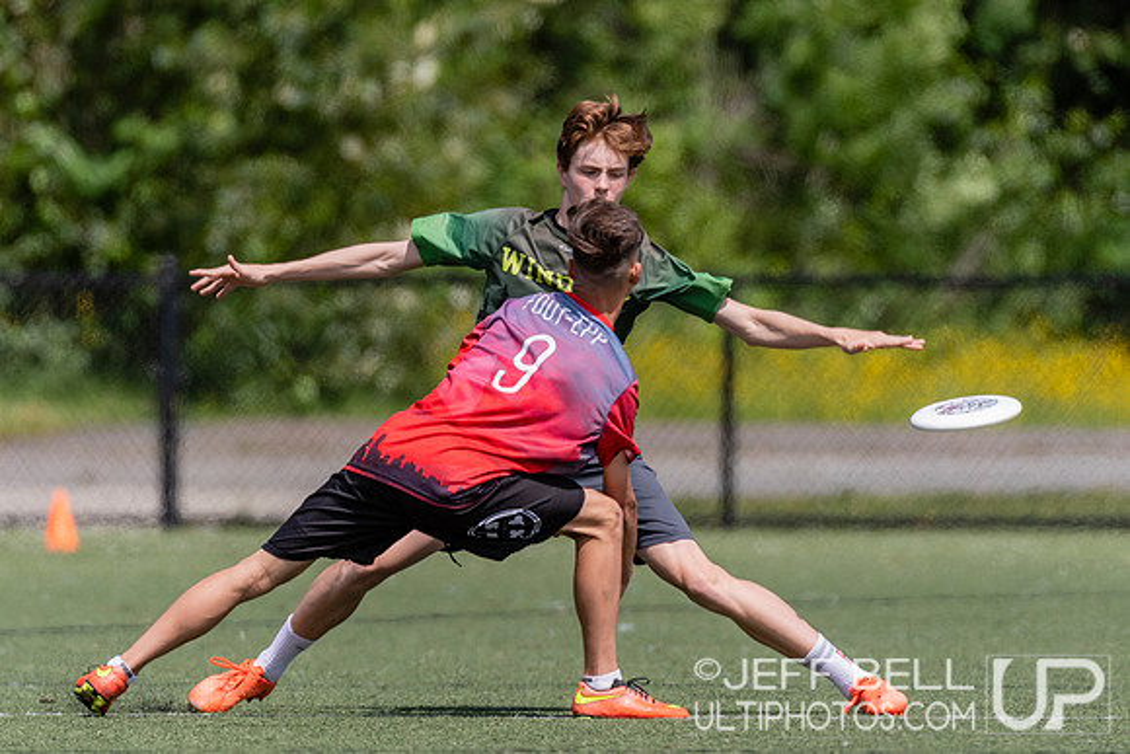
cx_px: 645
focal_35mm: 743
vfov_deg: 1.9
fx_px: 23315
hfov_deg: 2.8
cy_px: 381
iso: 220
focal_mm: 400
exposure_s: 1/1600
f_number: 4
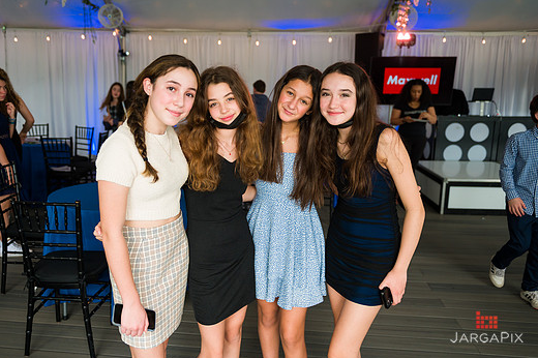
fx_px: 433
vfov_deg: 44.9
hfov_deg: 63.6
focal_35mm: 29
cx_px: 249
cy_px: 166
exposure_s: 1/400
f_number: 3.2
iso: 500
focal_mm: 26
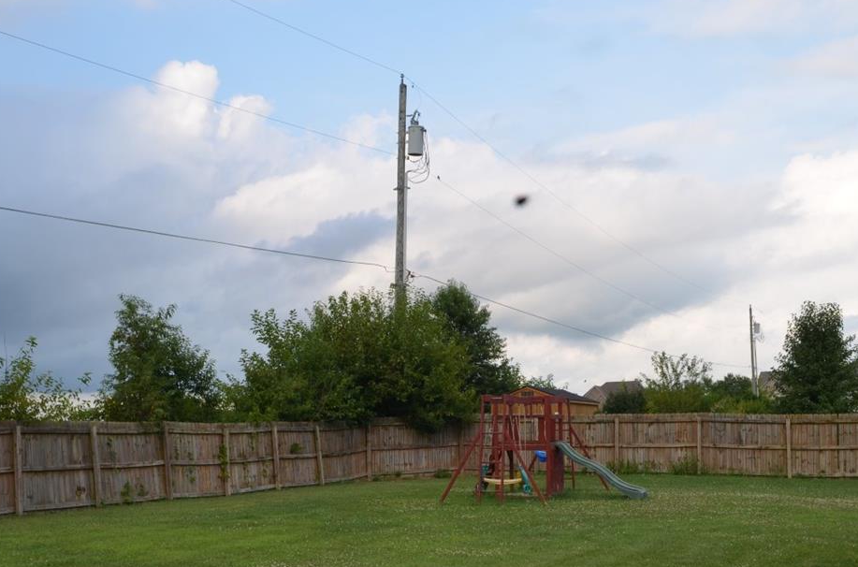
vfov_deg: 24.6
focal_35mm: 54
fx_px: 1283
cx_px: 403
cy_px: 436
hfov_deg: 37.0
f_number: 7.1
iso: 100
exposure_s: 1/200
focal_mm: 22
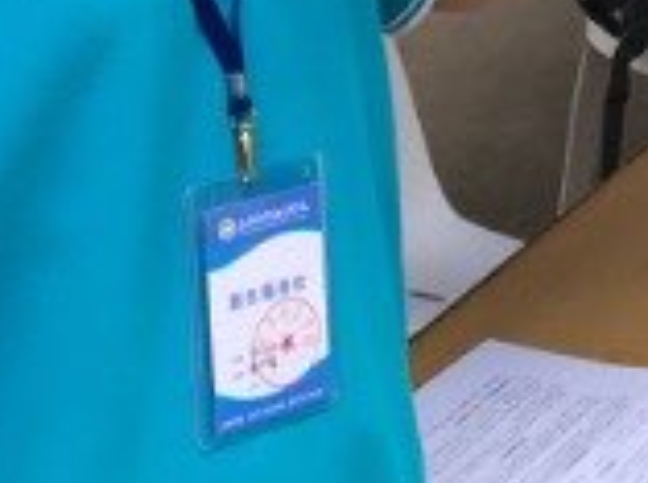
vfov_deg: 9.8
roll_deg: -0.6
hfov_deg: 13.2
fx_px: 2671
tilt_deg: -13.8
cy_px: -376
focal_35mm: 143
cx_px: 896
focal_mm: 3.99
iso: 20
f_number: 1.8
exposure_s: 1/307
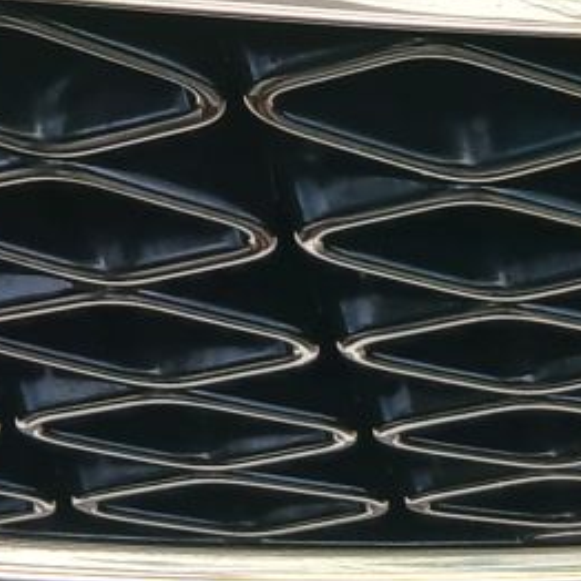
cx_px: 242
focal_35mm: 179
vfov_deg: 9.2
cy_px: -570
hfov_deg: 9.8
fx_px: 3399
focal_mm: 3.98
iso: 20
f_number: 1.8
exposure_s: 1/137
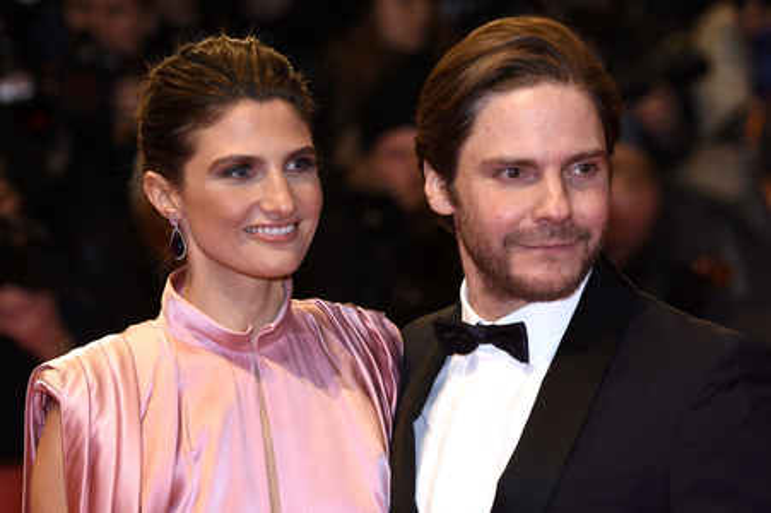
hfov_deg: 12.2
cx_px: 386
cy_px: 256
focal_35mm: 168
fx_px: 3595
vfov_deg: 8.2
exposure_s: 1/400
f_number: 3.2
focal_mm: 112
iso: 640
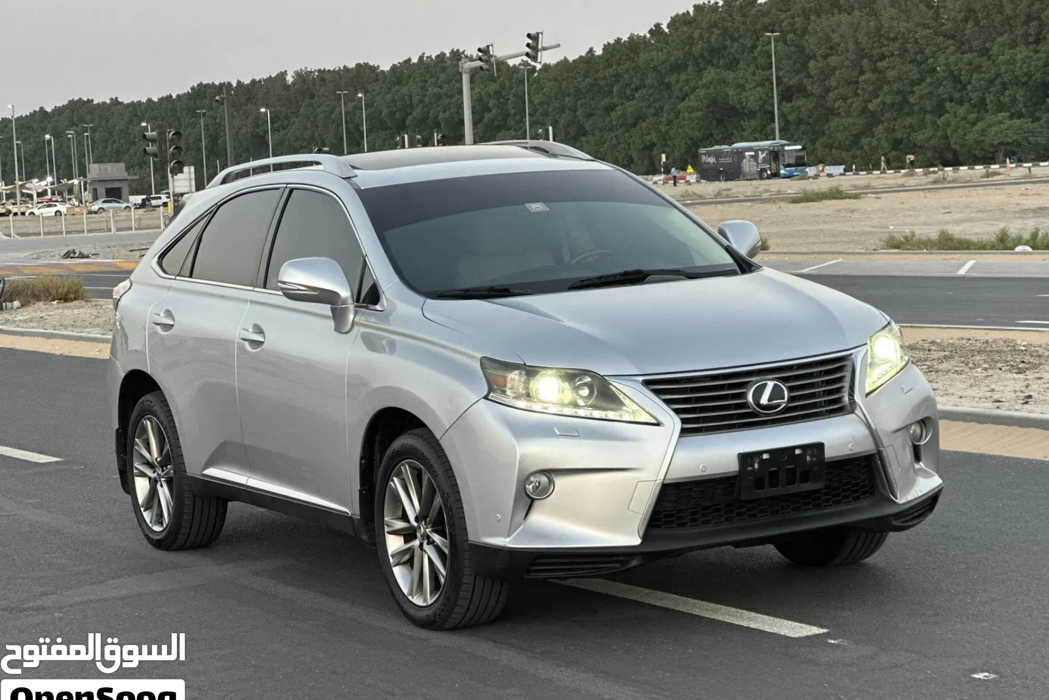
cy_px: 312
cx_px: 554
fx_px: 2535
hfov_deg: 23.4
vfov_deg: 15.7
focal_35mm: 87
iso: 250
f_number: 2.8
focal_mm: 9
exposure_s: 1/88
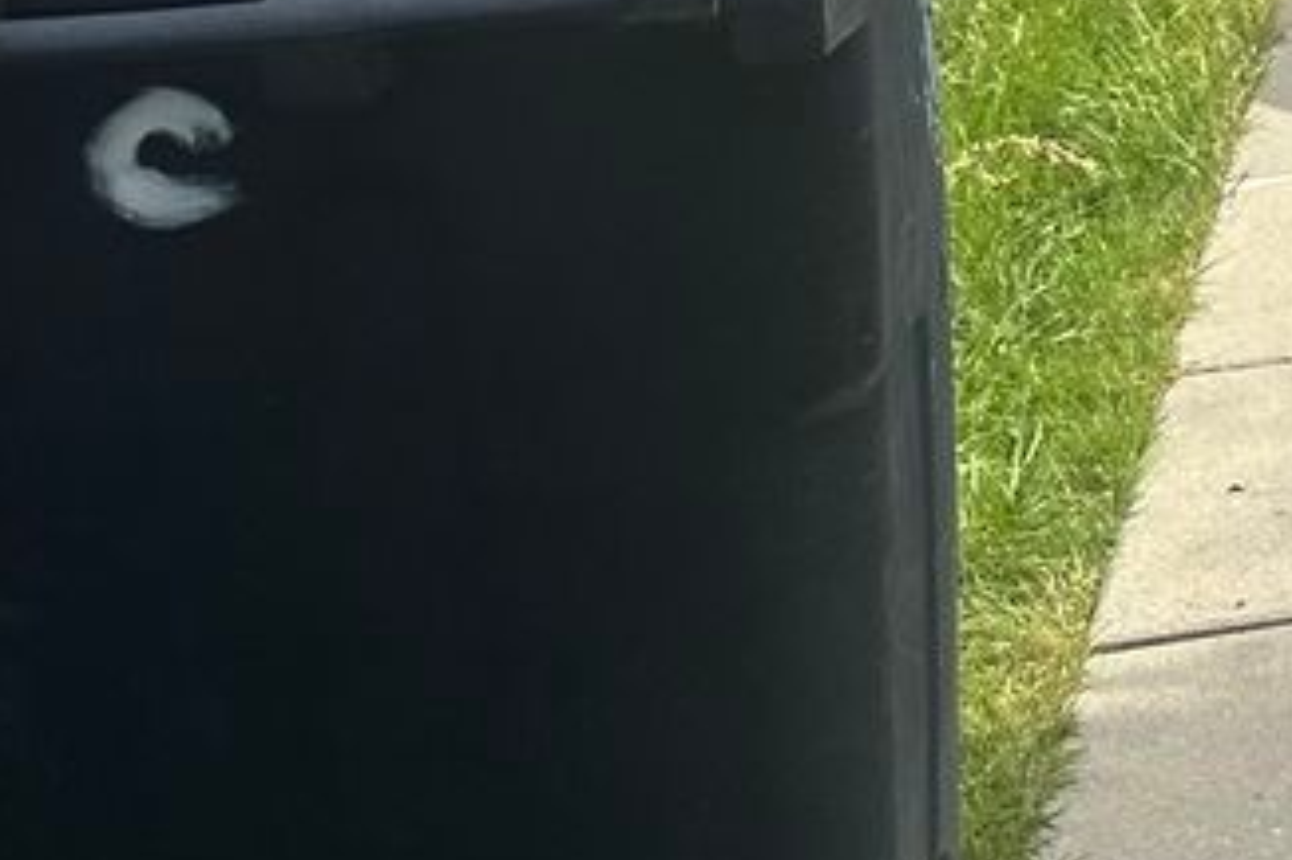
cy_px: -561
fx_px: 4125
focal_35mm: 115
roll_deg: +2.0
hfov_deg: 13.8
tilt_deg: -7.7
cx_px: 2889
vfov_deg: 11.3
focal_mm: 6.86
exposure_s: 1/3472
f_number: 1.78
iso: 80
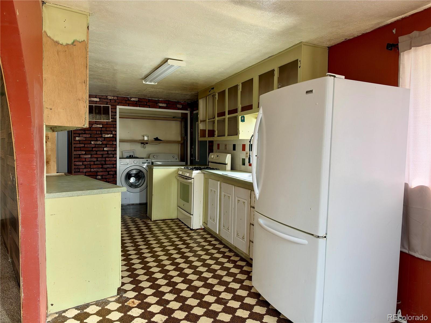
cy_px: 162
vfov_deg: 56.8
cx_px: 216
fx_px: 299
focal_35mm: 24
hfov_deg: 71.6
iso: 320
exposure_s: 1/121
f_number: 1.8
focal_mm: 6.93
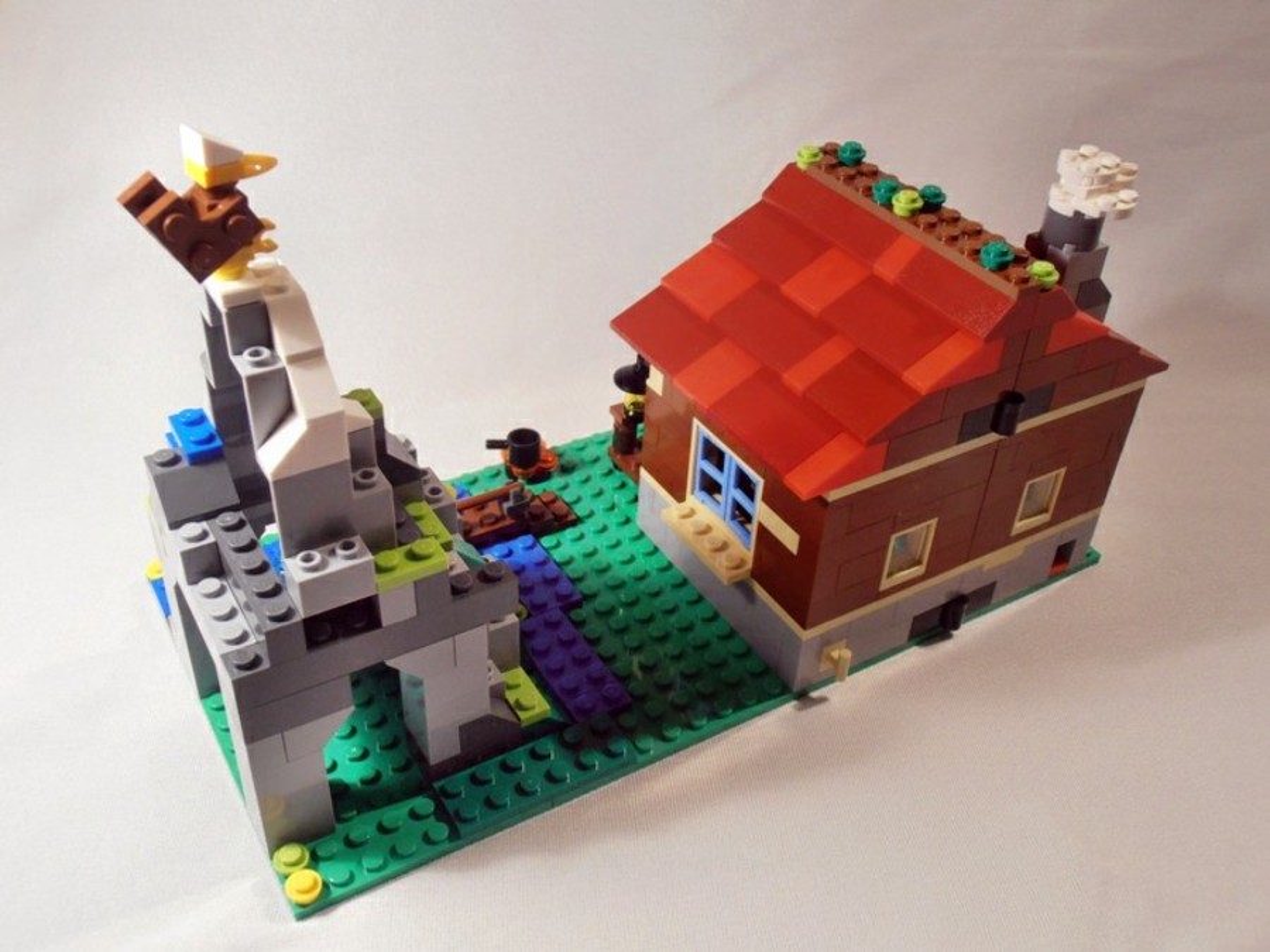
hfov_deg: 50.1
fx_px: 1357
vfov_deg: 38.7
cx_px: 635
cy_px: 476
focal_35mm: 37
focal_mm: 6.61
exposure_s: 1/25
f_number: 3.9
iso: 125
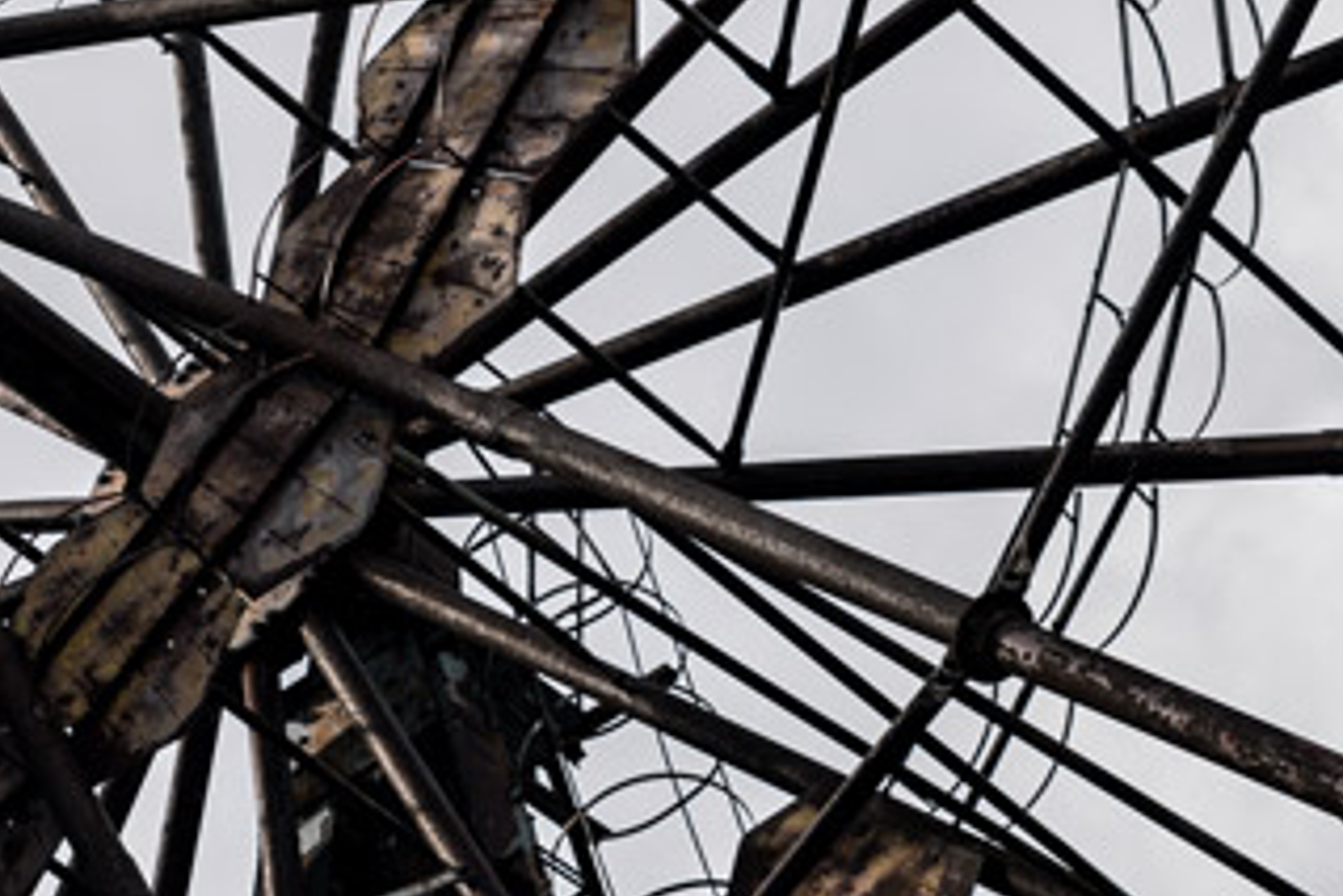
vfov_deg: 8.5
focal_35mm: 162
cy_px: 297
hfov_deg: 12.5
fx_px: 6046
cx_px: -34
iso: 100
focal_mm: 43
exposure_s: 1/500
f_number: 4.5
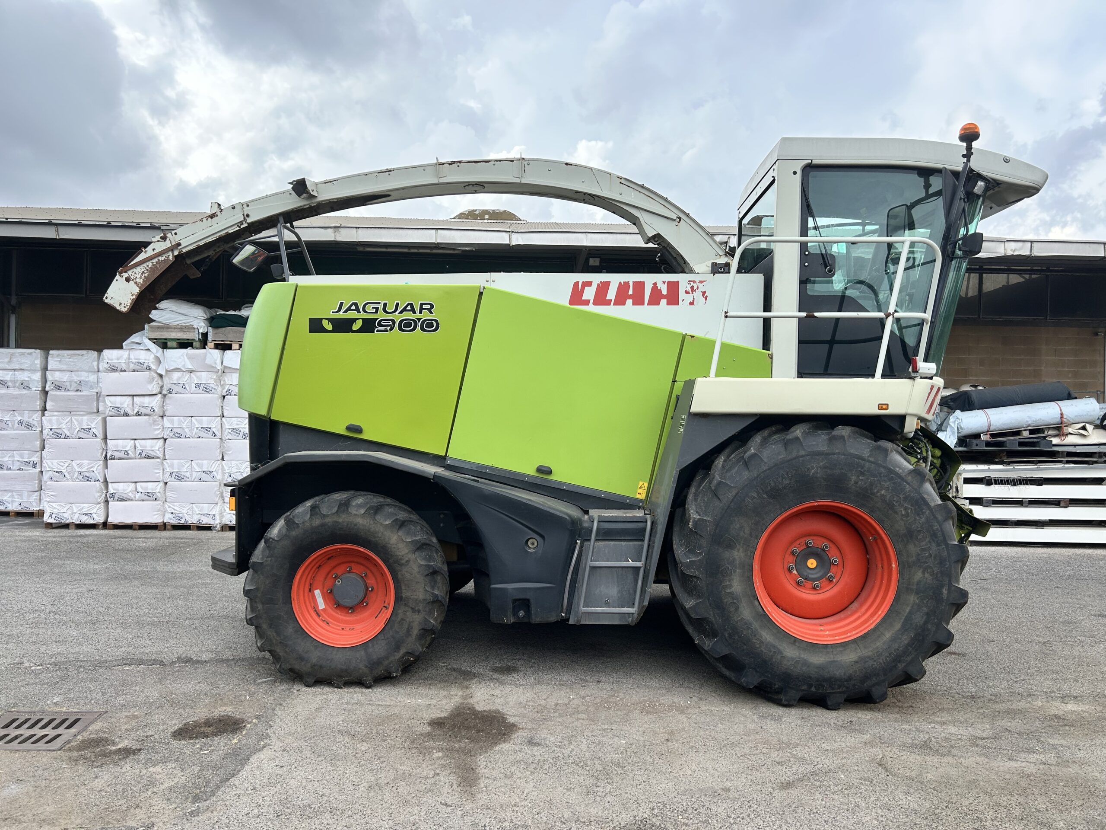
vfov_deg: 53.1
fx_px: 831
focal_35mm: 26
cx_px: 553
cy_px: 415
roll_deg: -1.1
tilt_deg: -0.4
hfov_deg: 67.3
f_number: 1.5
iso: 50
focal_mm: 5.7
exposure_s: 1/1395
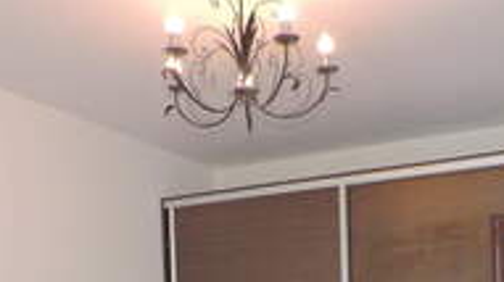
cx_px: 282
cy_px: 370
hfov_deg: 39.8
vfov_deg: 20.8
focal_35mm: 52
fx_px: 694
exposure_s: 1/40
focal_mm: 4.3
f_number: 3
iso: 320
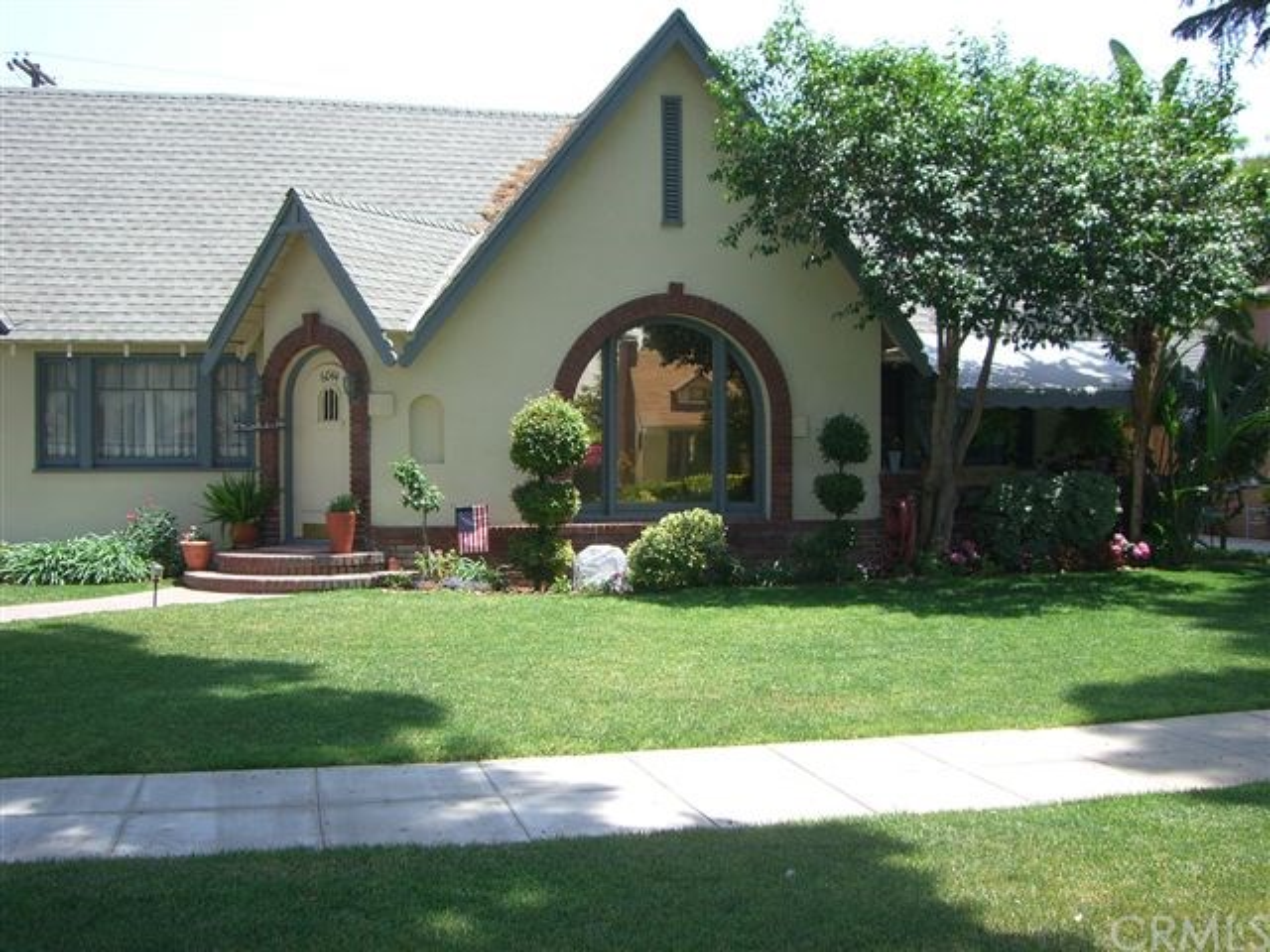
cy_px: 476
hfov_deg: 49.0
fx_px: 1394
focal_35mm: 38
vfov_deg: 37.7
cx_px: 635
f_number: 4.3
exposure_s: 1/160
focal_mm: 6.2
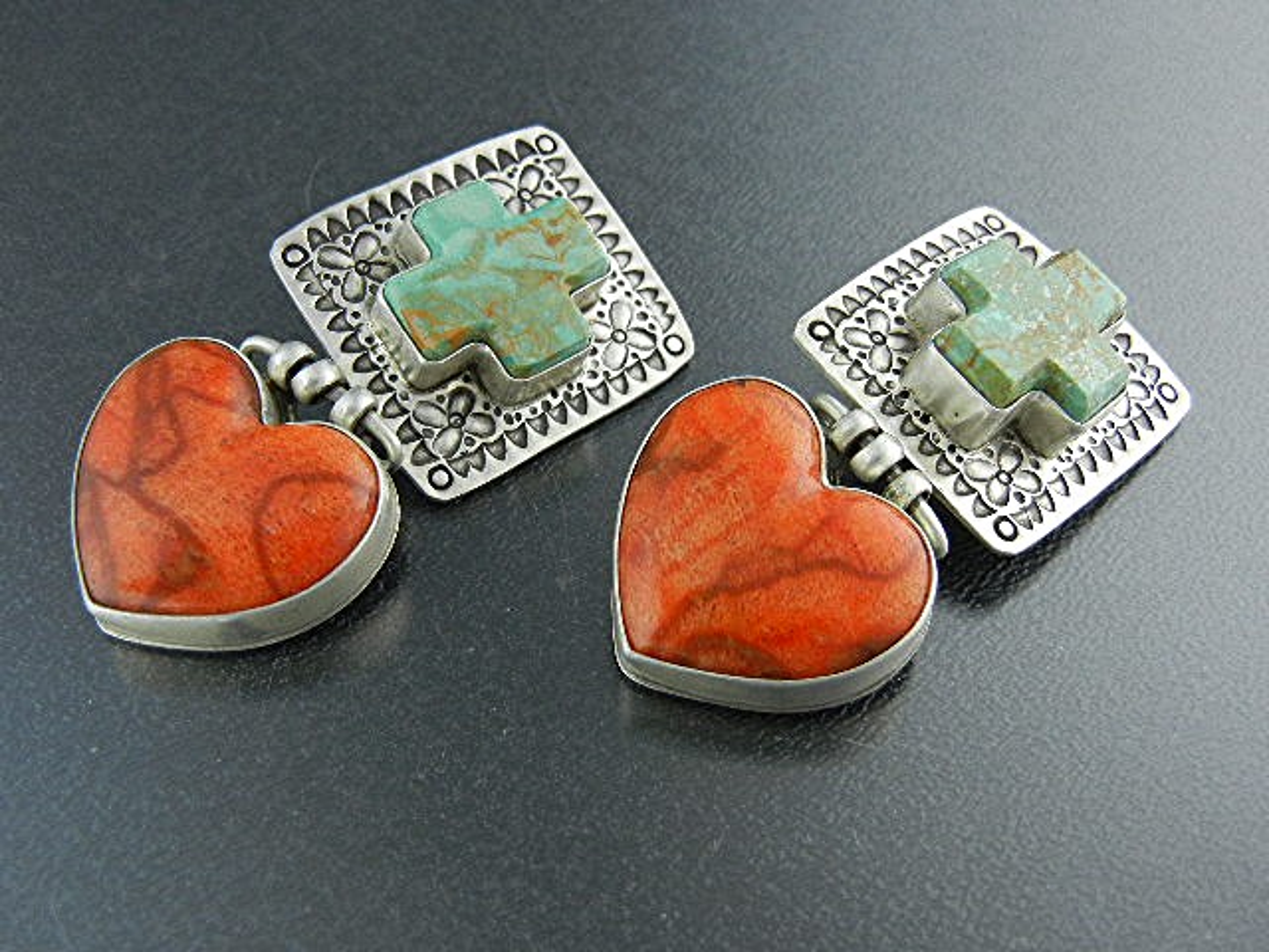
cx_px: 634
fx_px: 1430
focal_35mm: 39
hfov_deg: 47.9
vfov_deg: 36.8
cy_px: 476
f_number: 3.7
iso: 400
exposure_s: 1/17.3
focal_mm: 7.1
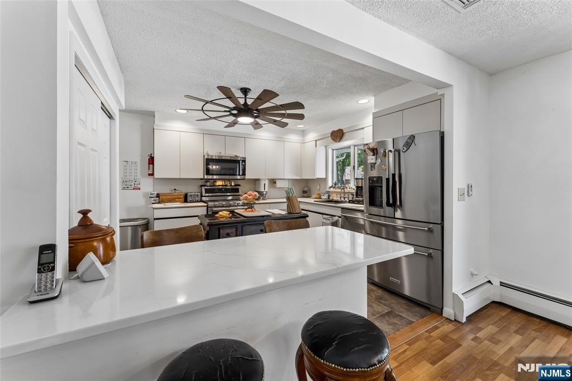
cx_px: 286
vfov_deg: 81.2
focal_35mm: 14
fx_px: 222
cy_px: 190
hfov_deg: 104.3
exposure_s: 1/6
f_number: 13
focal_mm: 14
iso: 500
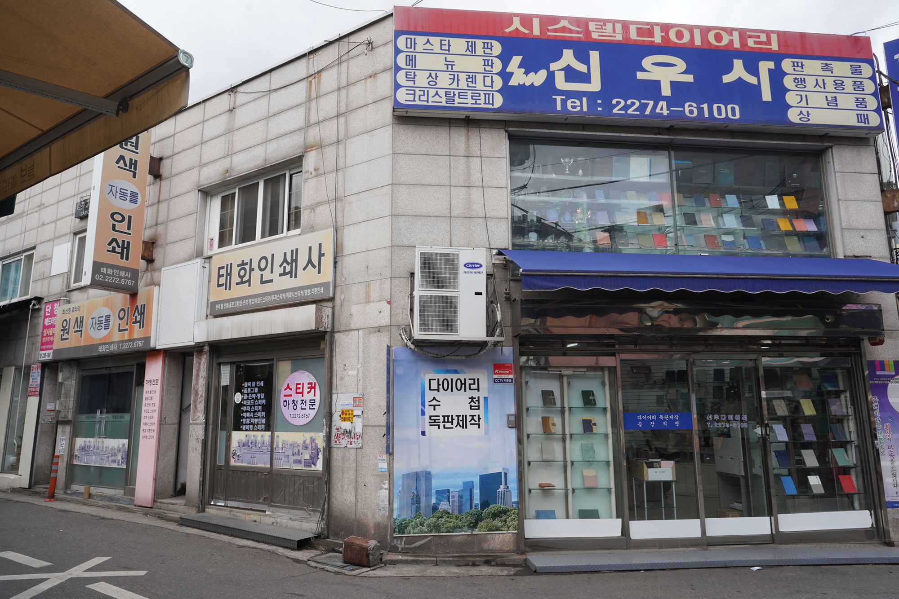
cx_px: 450
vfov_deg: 53.1
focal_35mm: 24
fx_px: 599
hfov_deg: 73.7
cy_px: 300
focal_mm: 24
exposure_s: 1/100
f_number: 10
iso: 100
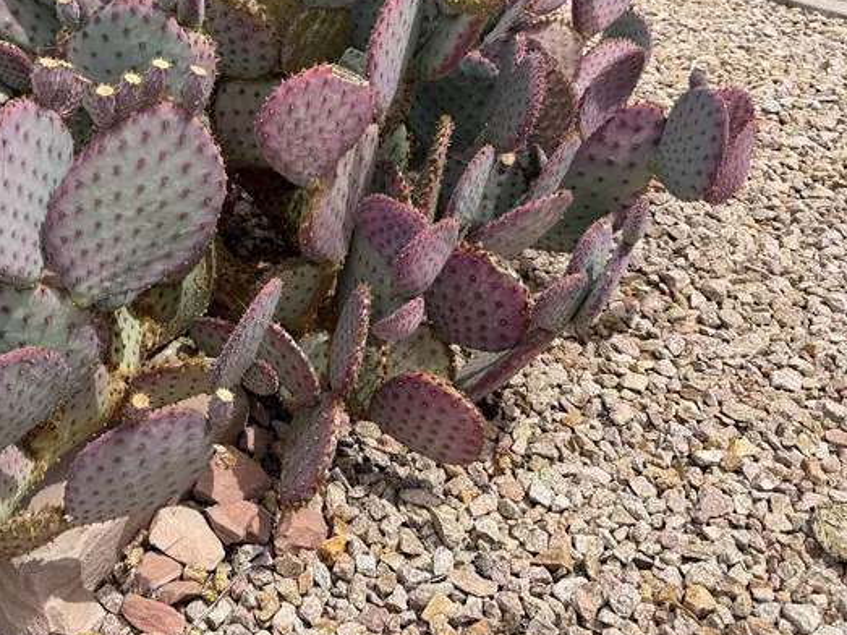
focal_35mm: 47
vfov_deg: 29.5
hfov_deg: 39.3
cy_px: 57
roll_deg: -1.0
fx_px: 1150
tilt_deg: -16.5
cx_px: 202
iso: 80
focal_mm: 6.76
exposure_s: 1/4167
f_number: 1.78
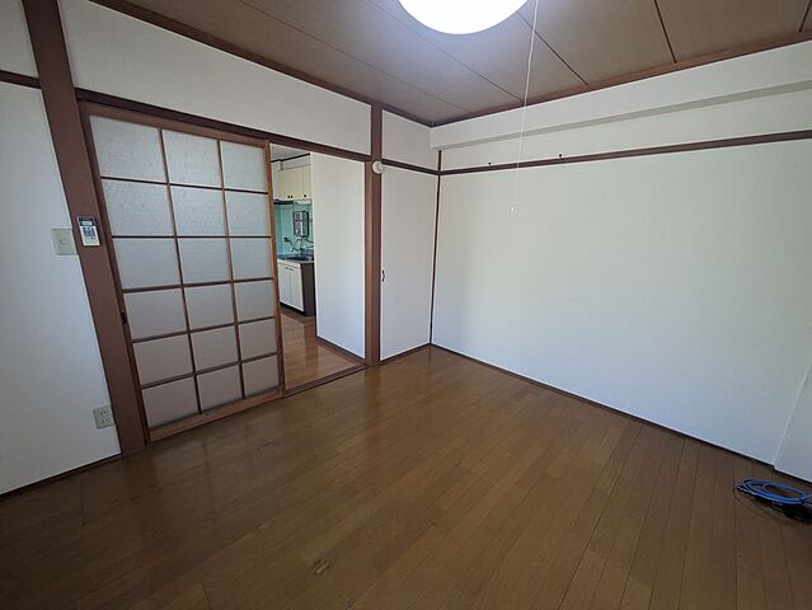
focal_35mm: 14
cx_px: 406
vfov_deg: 85.7
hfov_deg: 102.0
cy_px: 305
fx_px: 329
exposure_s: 1/120
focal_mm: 1.83
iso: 130
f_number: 2.2
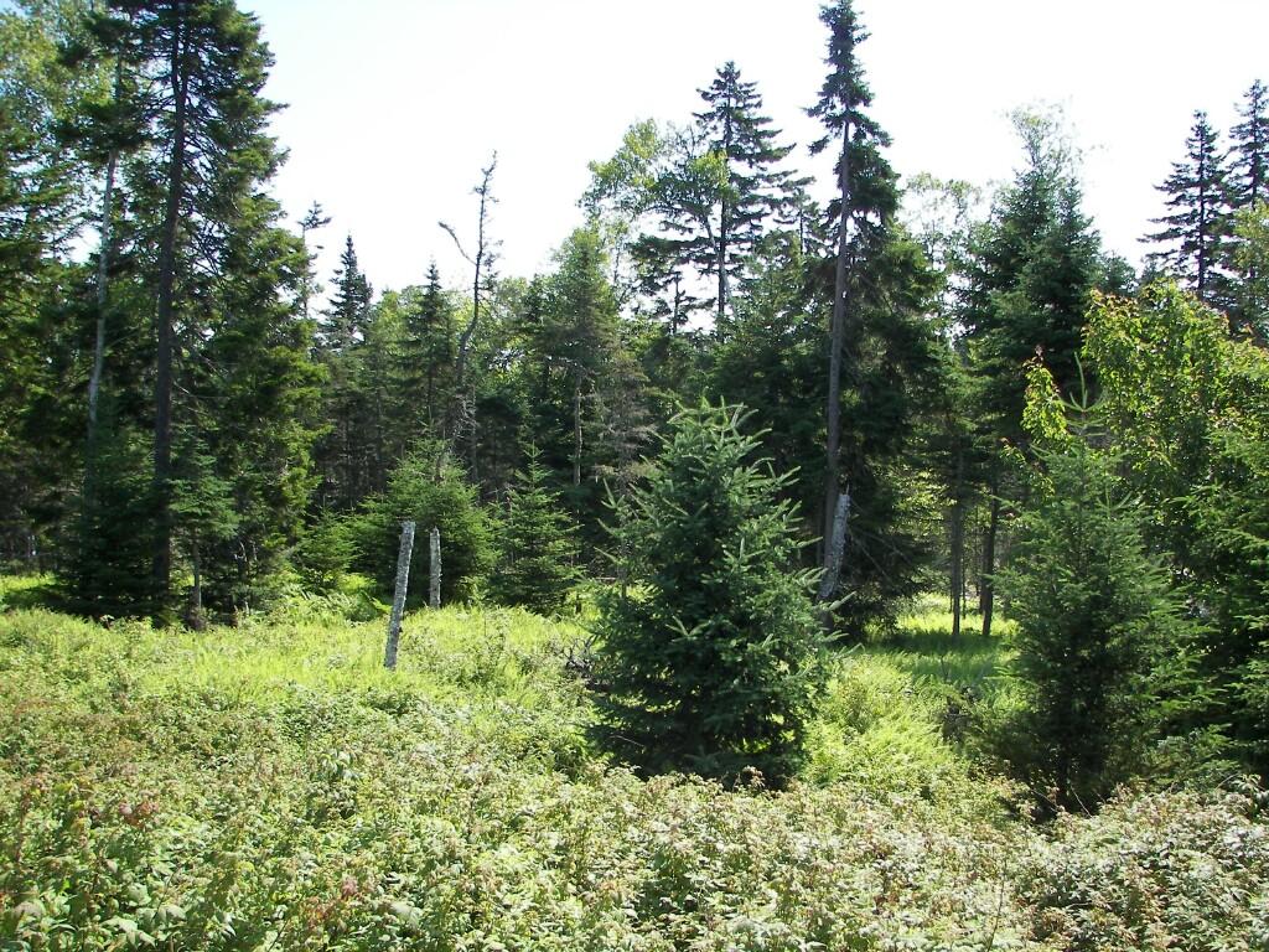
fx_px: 1320
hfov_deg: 51.4
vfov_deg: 39.7
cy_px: 476
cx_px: 634
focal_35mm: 36
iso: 50
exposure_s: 1/320
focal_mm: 6
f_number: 2.8
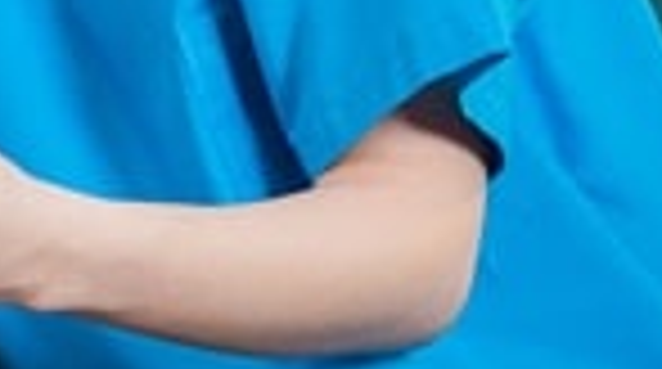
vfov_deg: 6.2
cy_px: -50
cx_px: -630
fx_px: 3381
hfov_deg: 10.4
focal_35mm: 193
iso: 640
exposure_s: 1/100
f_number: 2.8
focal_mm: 45
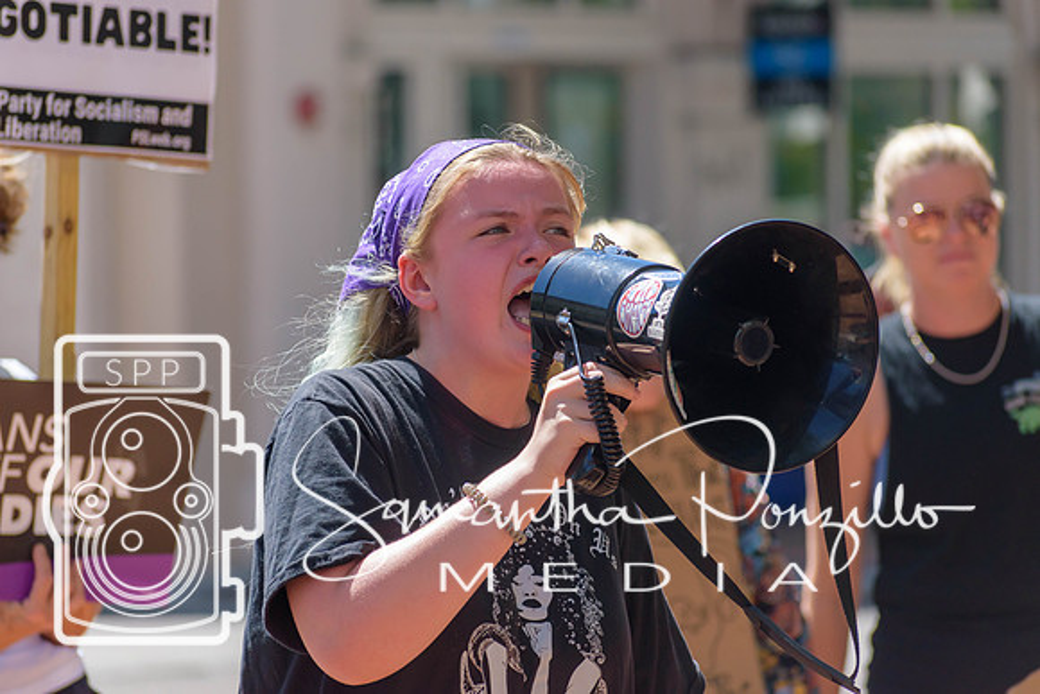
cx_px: 520
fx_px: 7151
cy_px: 347
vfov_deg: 5.6
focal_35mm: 248
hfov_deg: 8.3
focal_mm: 165
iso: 400
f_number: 5
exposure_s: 1/1600
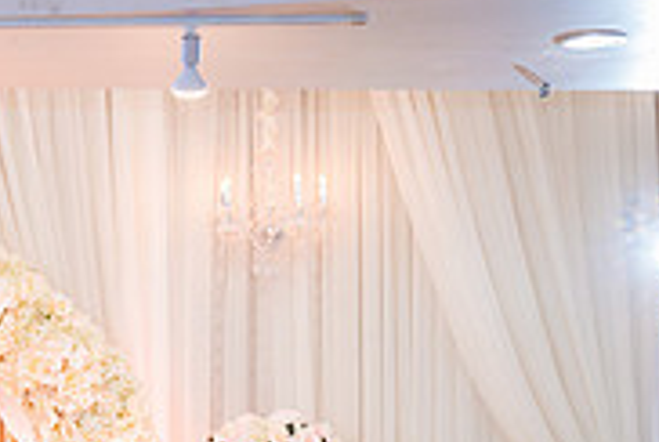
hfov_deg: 16.1
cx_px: -177
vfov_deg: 11.1
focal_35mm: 121
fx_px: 2219
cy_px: 585
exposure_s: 1/160
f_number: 3.5
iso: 1000
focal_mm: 38
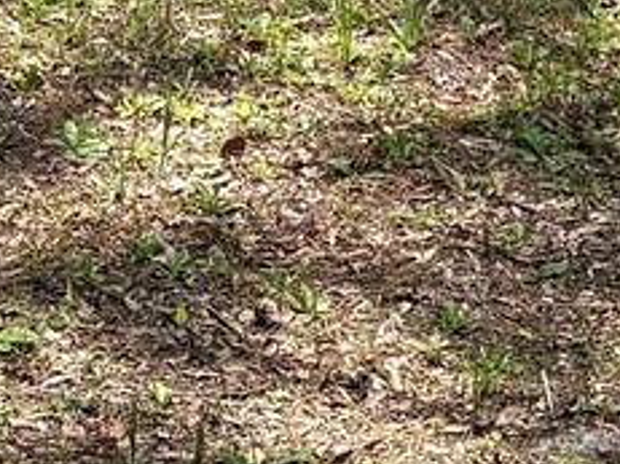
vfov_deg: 7.3
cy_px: -947
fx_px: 3222
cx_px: 129
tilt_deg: +3.9
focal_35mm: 180
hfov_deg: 11.0
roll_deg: -0.1
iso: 64
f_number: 1.6
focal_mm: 5.96
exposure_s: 1/1667
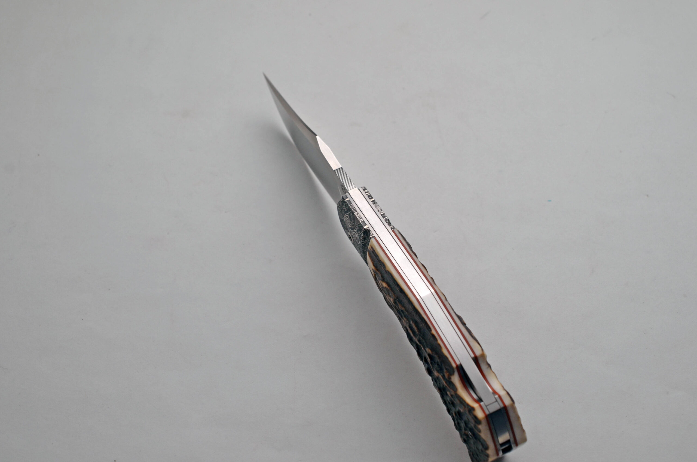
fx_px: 1159
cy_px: 231
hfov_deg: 33.5
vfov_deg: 22.5
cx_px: 348
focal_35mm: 60
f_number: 8
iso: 200
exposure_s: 1/250
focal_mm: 40
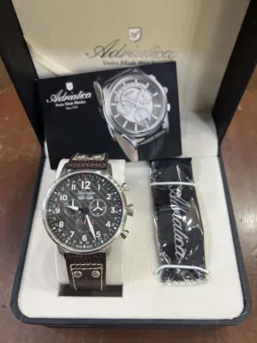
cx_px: 128
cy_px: 172
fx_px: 257
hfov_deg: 53.1
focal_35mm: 26
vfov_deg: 67.3
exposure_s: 1/100
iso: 125
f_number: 1.5
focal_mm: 5.7
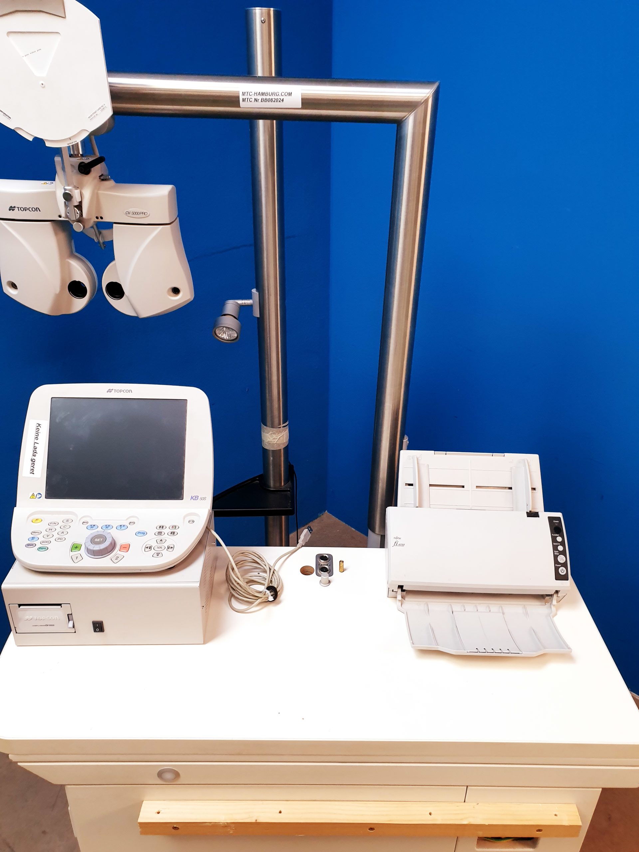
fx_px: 640
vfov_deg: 67.3
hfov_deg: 53.1
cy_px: 426
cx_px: 320
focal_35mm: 26
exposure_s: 1/50
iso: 160
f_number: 2.4
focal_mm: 4.3
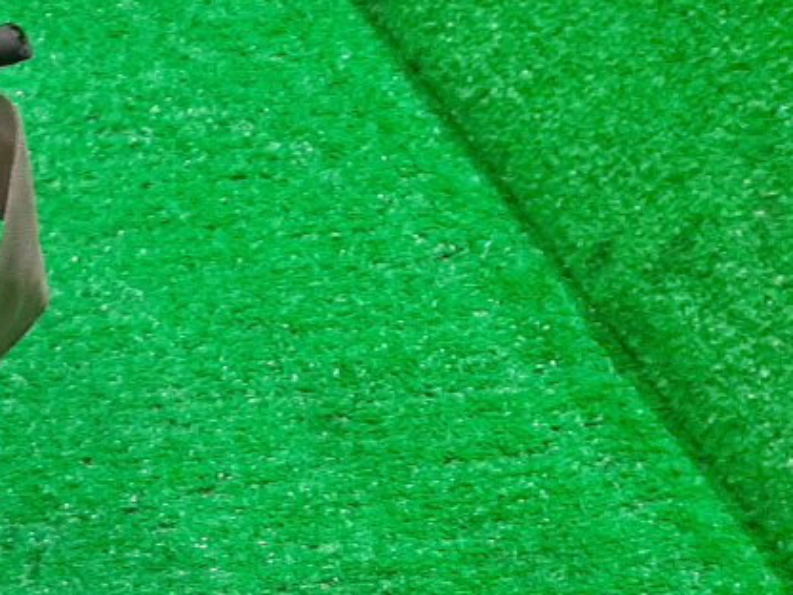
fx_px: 2062
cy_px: 629
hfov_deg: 18.2
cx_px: -539
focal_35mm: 90
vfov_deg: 16.0
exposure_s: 1/50
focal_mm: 3.93
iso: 165
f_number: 1.7
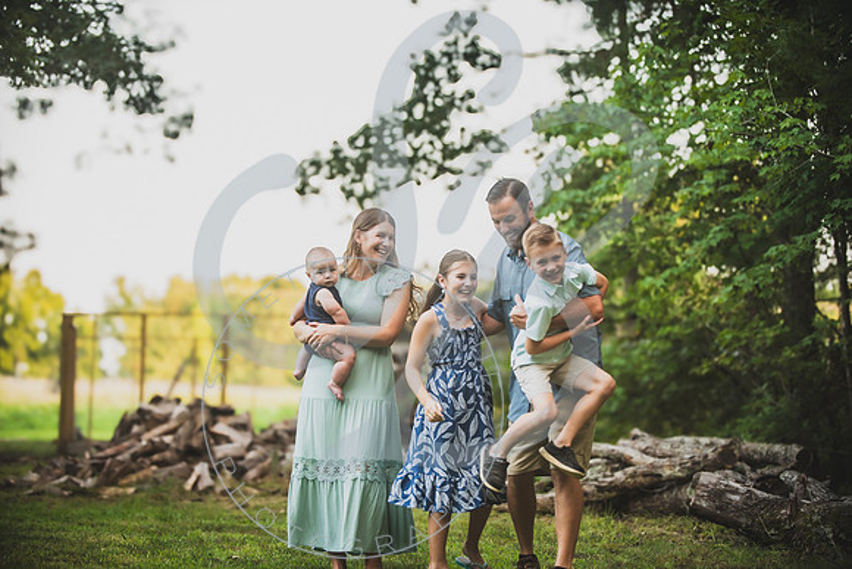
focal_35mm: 99
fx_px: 2337
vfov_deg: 13.9
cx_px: 426
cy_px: 284
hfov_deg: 20.7
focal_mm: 98
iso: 500
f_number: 2.8
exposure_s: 1/250
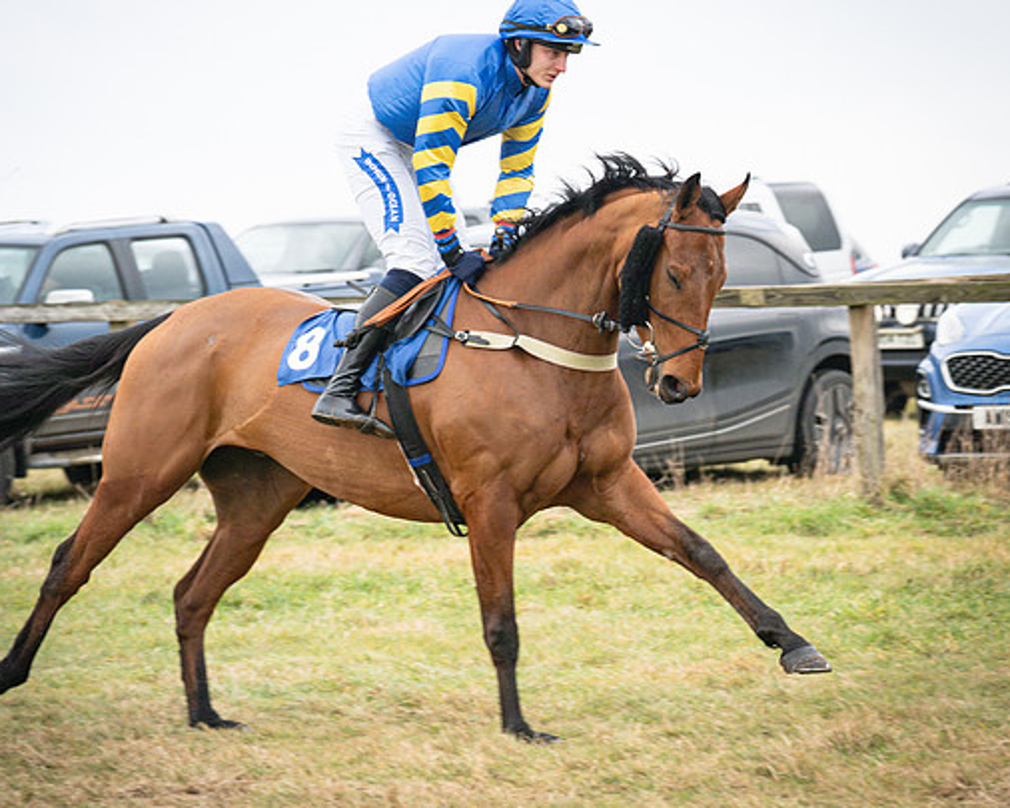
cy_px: 383
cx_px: 665
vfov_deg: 7.2
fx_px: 6458
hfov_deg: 8.9
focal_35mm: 216
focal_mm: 135
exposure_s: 1/1000
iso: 500
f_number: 4.5
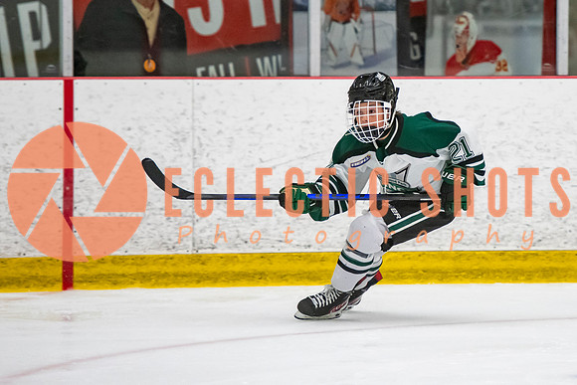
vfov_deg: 4.0
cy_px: 197
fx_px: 5458
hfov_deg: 6.0
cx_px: 425
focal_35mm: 340
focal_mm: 175
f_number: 3.2
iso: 2000
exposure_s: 1/640
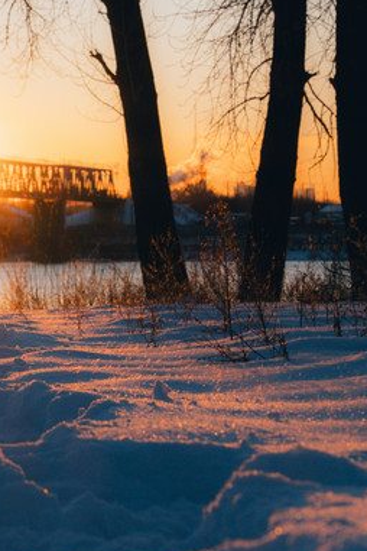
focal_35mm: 131
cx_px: -59
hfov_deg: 10.3
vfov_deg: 15.6
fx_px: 2003
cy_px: 299
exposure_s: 1/1600
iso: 1600
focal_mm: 52.1
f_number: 9
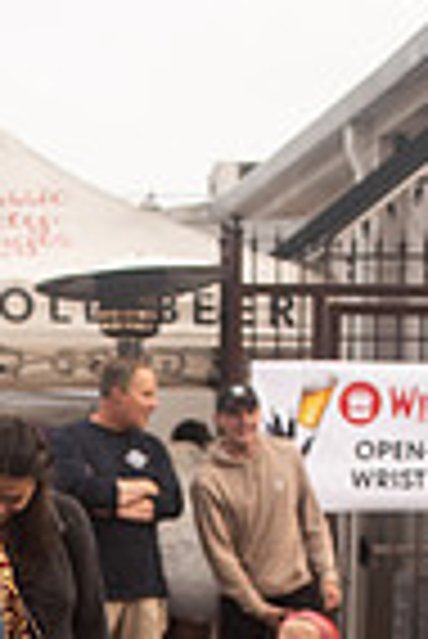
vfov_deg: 17.1
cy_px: 864
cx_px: -18
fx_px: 1975
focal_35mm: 111
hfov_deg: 12.2
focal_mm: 35
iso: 400
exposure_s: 1/320
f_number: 3.5
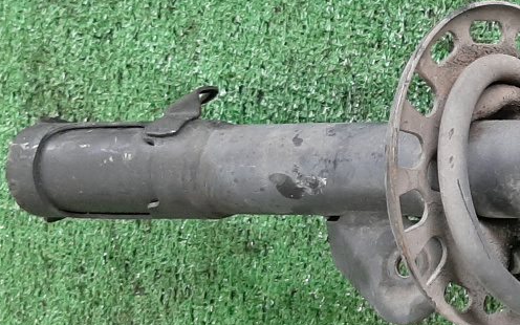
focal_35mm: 80
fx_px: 1134
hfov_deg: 23.4
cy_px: 191
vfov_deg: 16.3
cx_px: 637
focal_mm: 3.93
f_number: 1.7
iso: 179
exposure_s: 1/33
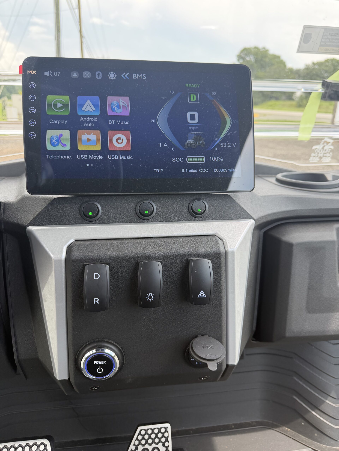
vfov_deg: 71.6
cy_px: 226
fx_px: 313
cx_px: 170
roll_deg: -2.8
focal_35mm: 24
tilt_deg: -21.1
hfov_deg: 56.8
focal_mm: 6.76
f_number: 1.78
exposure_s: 1/840
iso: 100
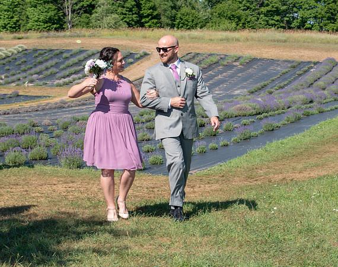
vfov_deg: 18.9
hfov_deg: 23.8
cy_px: 134
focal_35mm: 80
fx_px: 801
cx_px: 138
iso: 200
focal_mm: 48
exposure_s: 1/320
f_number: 9
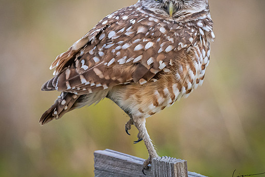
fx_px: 7503
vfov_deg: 1.4
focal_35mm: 1019
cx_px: 161
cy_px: 73
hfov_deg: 2.0
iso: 1600
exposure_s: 1/1250
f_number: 5.6
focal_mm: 420
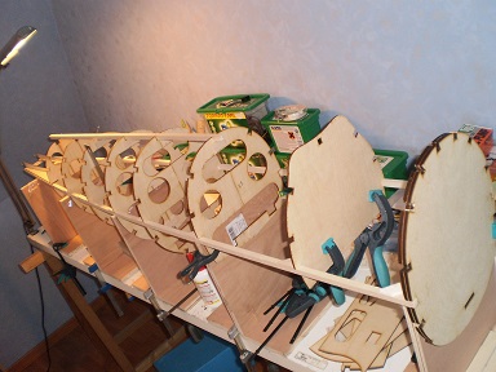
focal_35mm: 36
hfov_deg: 51.4
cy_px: 186
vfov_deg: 39.7
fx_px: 516
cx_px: 248
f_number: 3.1
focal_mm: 6.3
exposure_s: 1/30
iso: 125
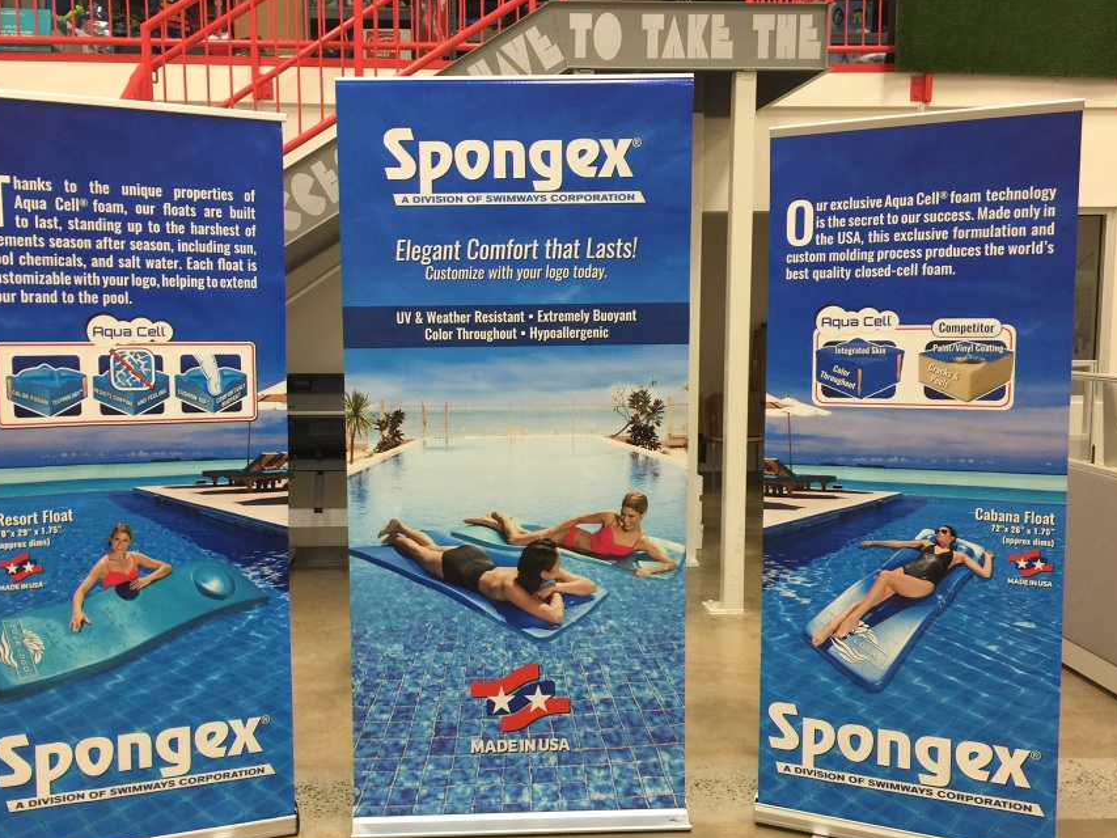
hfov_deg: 53.9
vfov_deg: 41.8
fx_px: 1097
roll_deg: -0.8
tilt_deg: -5.6
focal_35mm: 34
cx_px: 512
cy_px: 443
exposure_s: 1/15
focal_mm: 4.15
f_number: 2.2
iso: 40
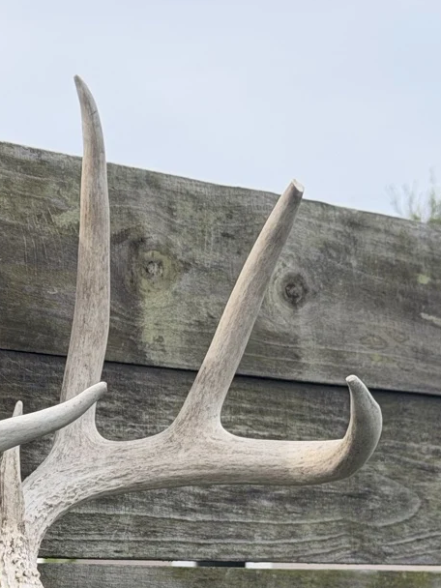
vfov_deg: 15.3
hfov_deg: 11.6
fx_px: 2157
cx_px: 2
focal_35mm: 127
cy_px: 581
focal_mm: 6.76
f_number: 1.78
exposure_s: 1/2415
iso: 64
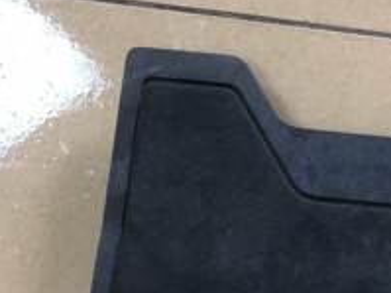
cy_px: 330
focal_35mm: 90
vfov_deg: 15.9
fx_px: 1016
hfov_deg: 20.4
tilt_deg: -83.8
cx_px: 468
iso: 40
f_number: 1.8
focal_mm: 4
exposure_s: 1/20
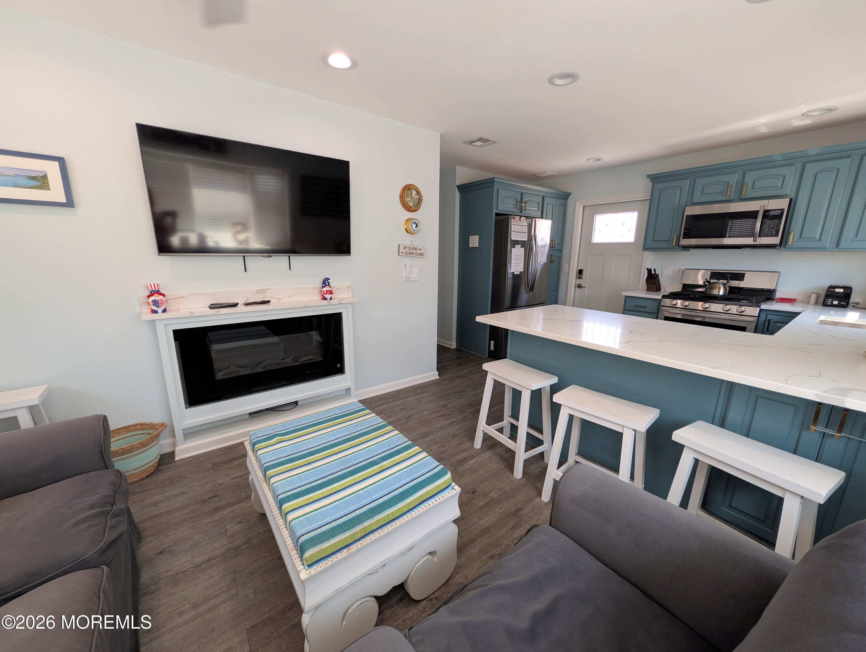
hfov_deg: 110.5
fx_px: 301
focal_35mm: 12
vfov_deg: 94.6
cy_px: 326
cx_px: 433
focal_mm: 2.02
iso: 81
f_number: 1.7
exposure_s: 1/120
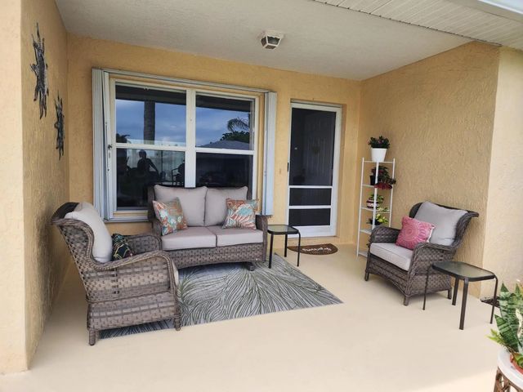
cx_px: 262
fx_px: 347
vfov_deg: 58.9
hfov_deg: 73.9
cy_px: 196
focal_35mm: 23
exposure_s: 1/304
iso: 12
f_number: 1.8
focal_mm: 6.4
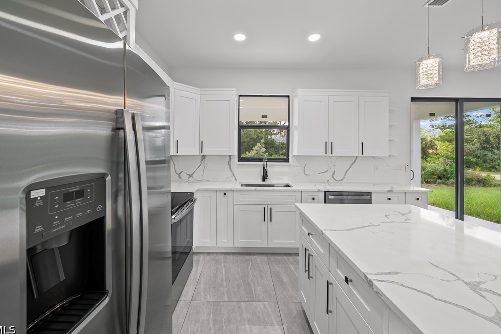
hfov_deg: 104.2
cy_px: 158
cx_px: 240
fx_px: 195
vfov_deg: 81.1
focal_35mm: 14
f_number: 9
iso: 200
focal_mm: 13
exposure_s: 1/3
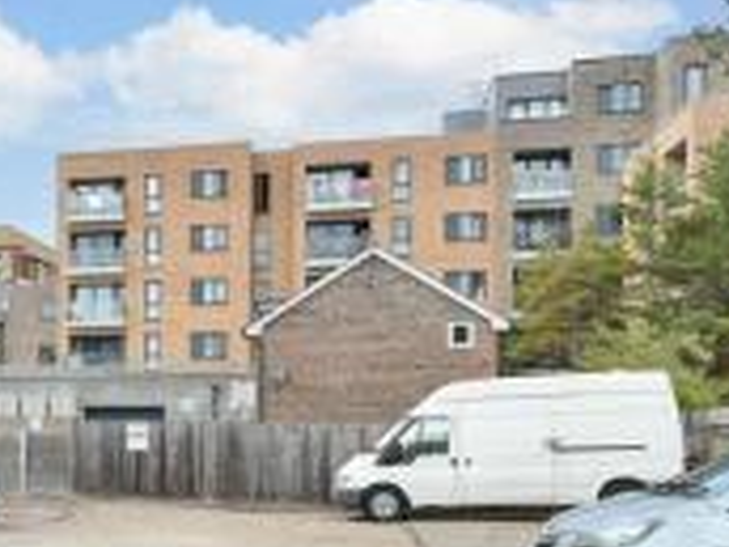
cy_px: 418
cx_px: 34
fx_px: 1011
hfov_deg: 36.4
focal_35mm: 48
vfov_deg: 29.7
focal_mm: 12
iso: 160
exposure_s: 1/50
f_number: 8
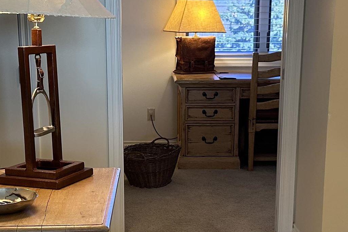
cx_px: 179
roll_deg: -0.3
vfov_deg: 18.0
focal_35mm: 75
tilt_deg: -13.1
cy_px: 187
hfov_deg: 27.0
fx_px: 725
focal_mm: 6.86
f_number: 1.78
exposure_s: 1/120
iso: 200
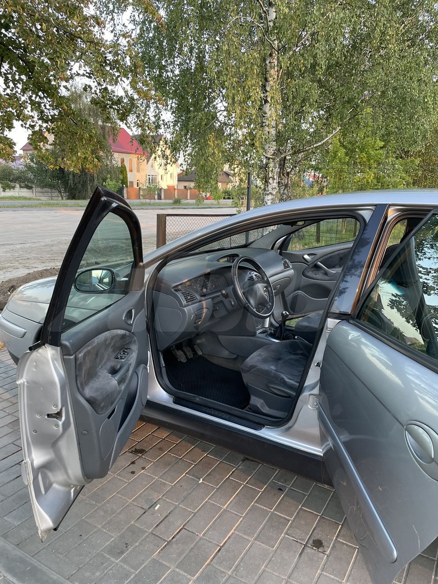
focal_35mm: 26
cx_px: 219
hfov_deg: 53.1
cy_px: 292
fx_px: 439
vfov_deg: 67.3
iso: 100
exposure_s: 1/121
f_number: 1.6
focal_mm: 4.2
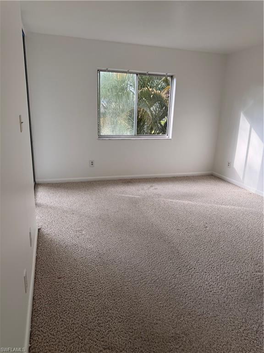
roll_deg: -2.2
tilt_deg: -15.7
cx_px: 132
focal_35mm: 24
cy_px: 176
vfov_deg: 71.6
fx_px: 244
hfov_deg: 56.8
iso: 64
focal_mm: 6.76
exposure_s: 1/206
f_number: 1.78
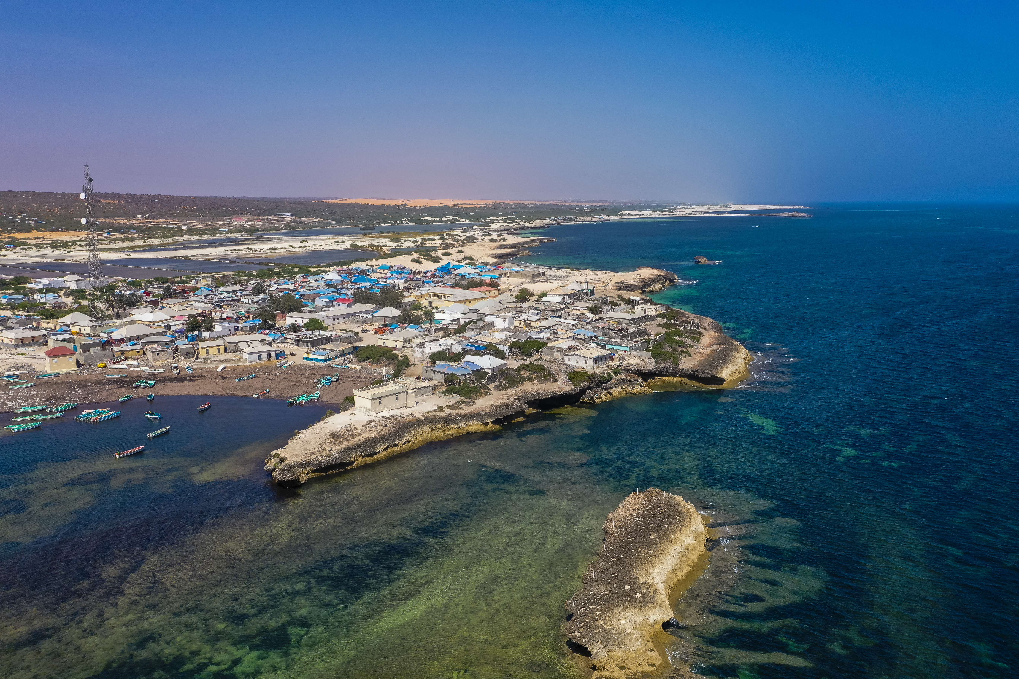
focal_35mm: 28
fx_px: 792
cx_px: 510
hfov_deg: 65.5
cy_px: 340
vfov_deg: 46.4
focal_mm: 10.26
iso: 100
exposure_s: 1/500
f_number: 6.3
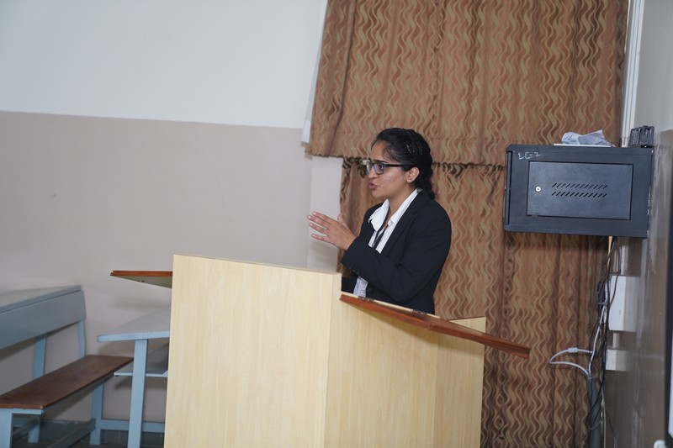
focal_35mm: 70
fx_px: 1308
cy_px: 224
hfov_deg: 28.8
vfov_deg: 19.4
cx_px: 336
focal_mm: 70
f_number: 2.8
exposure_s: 1/125
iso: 640
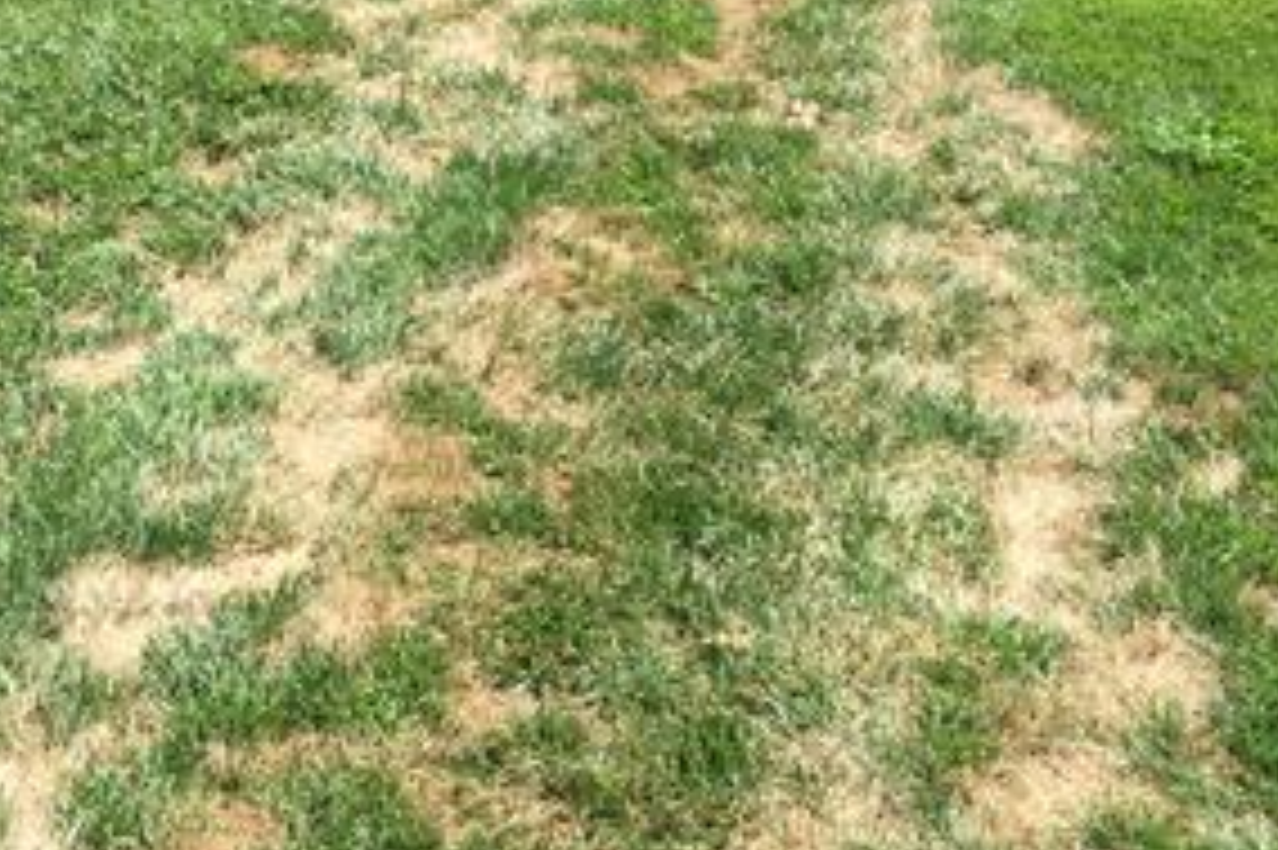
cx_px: 356
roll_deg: -0.8
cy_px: 117
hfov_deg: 38.1
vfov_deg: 25.8
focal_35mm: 51
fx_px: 1809
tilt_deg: -21.0
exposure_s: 1/1014
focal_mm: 4.15
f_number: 2.2
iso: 32
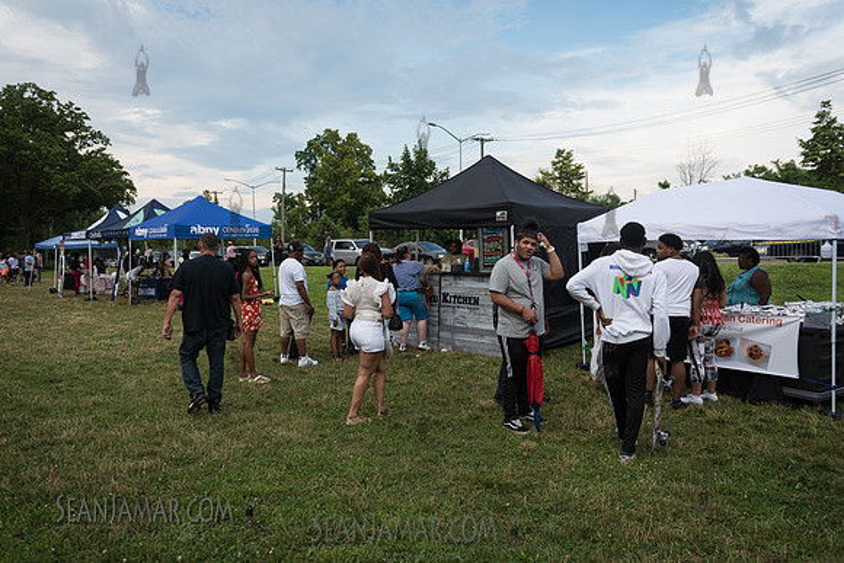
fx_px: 633
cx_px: 422
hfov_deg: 67.4
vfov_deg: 48.0
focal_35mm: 27
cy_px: 282
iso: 250
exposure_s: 1/800
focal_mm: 27
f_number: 4
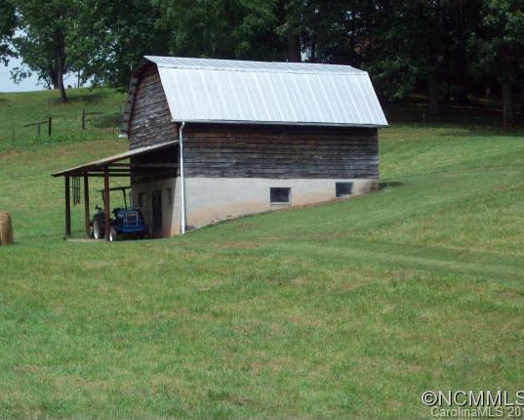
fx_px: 1505
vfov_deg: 15.9
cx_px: 260
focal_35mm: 97
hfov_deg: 19.8
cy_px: 208
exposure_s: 1/202
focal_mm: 15.3
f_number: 9.5
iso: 80
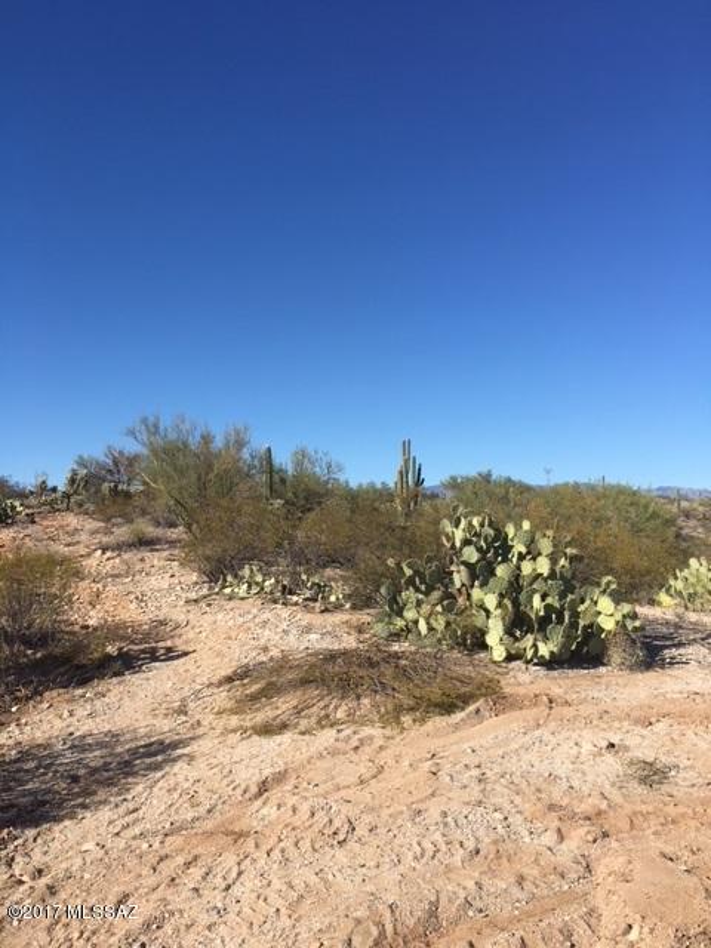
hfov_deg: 48.2
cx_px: 356
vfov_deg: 61.7
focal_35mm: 29
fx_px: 794
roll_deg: +1.0
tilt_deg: +5.6
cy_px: 474
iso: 25
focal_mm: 4.15
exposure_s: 1/1709
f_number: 2.2
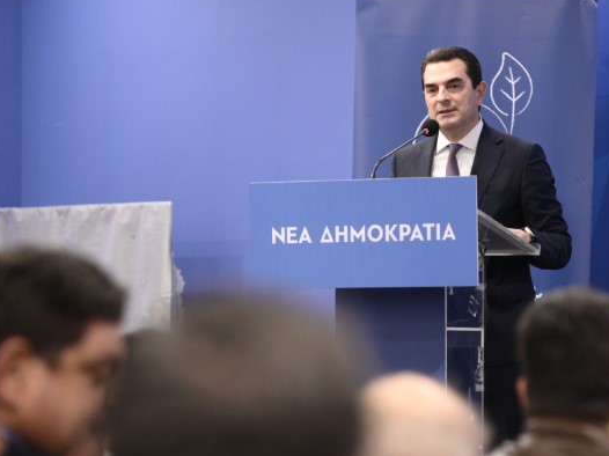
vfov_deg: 7.8
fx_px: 3359
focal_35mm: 191
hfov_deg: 10.4
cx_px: 392
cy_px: 249
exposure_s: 1/200
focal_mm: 145
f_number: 3.5
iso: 4000
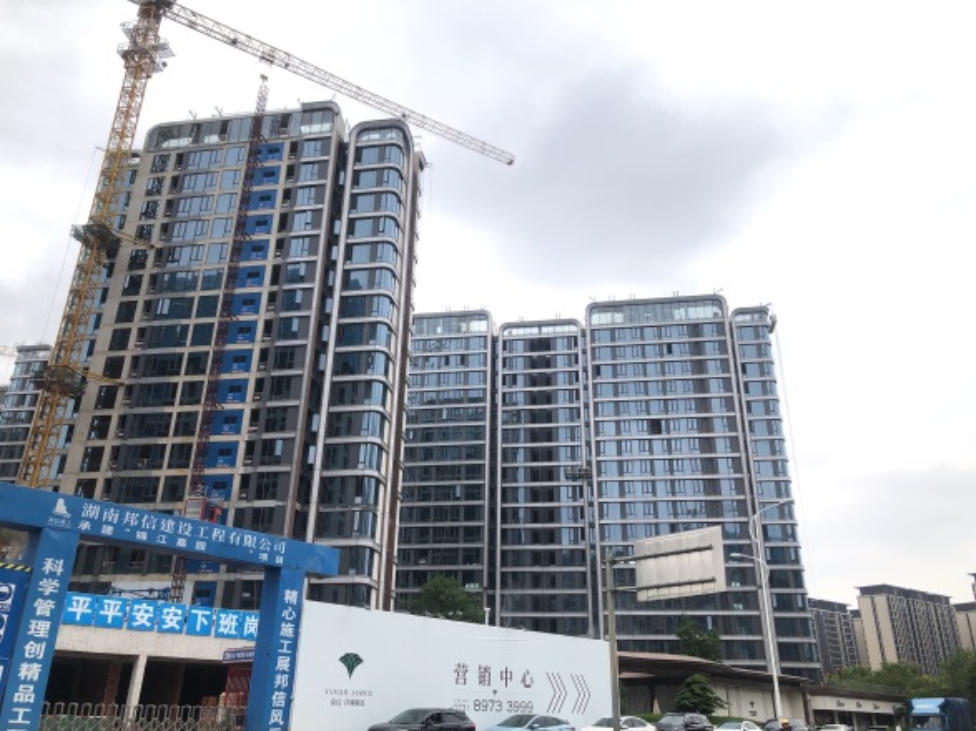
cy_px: 366
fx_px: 789
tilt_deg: +23.0
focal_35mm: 28
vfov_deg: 49.7
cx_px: 488
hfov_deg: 63.5
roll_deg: -1.1
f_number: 1.8
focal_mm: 3.99
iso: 20
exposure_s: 1/375
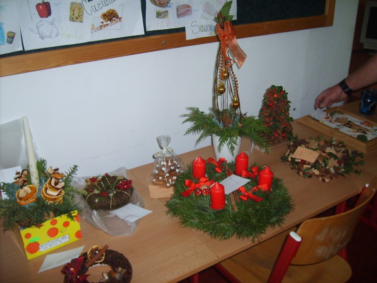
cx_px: 188
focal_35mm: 35
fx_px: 381
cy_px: 142
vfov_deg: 40.7
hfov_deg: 52.6
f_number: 2.8
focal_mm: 5.8
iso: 100
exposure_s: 1/45
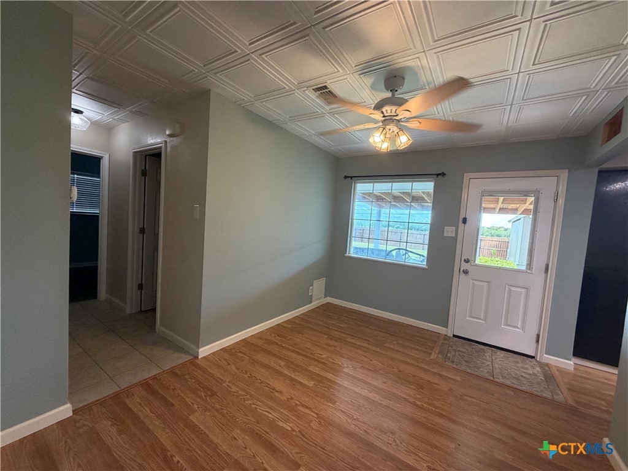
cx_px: 314
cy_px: 236
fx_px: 254
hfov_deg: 102.1
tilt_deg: -2.7
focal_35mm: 14
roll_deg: -2.9
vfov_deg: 85.7
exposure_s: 1/60
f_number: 2.2
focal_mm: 2.22
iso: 200
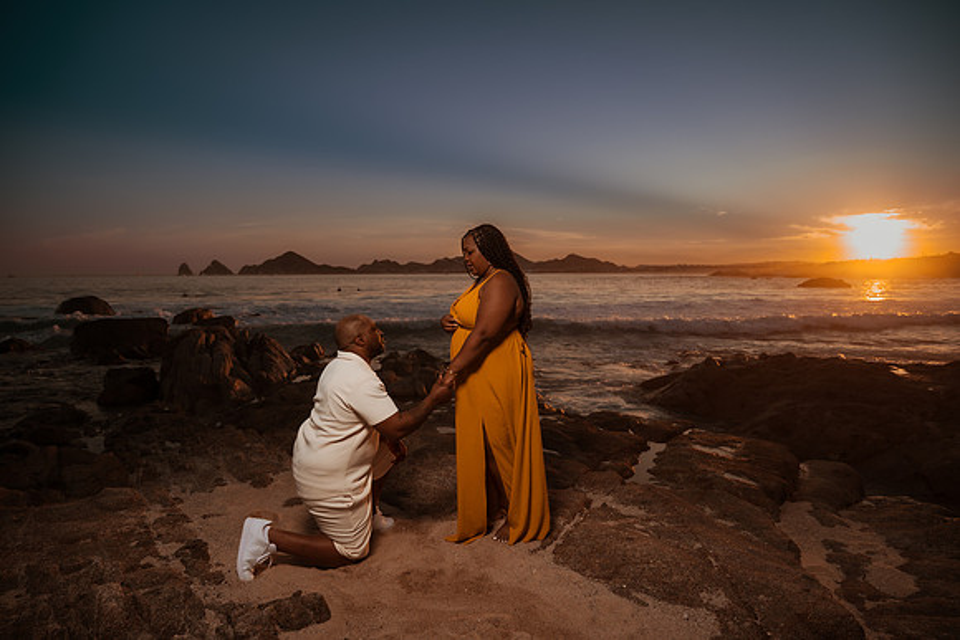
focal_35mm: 24
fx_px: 640
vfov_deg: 53.2
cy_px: 320
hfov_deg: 73.7
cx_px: 480
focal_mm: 24
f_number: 4
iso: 100
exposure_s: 1/400
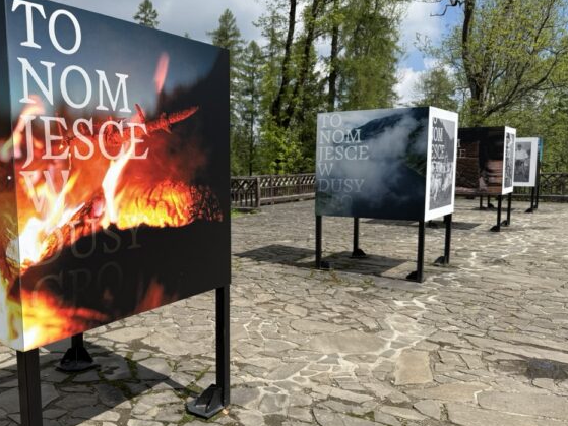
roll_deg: -0.4
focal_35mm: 33
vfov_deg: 42.9
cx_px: 212
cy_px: 225
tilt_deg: -6.7
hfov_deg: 54.7
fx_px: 541
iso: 80
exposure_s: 1/5319
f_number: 1.78
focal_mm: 6.76
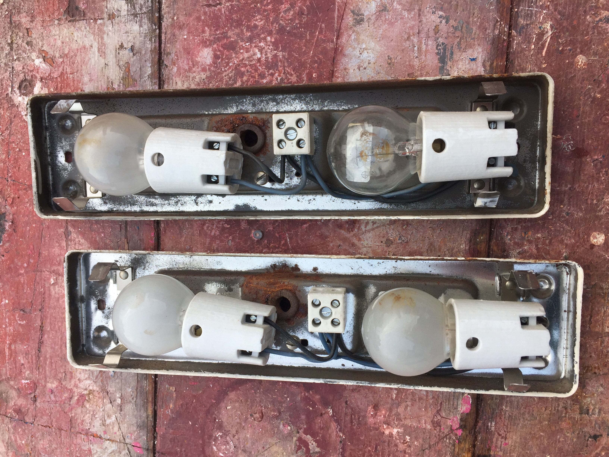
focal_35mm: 29
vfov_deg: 48.2
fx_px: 510
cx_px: 304
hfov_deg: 61.7
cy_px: 228
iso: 32
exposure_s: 1/100
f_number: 2.2
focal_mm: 4.15
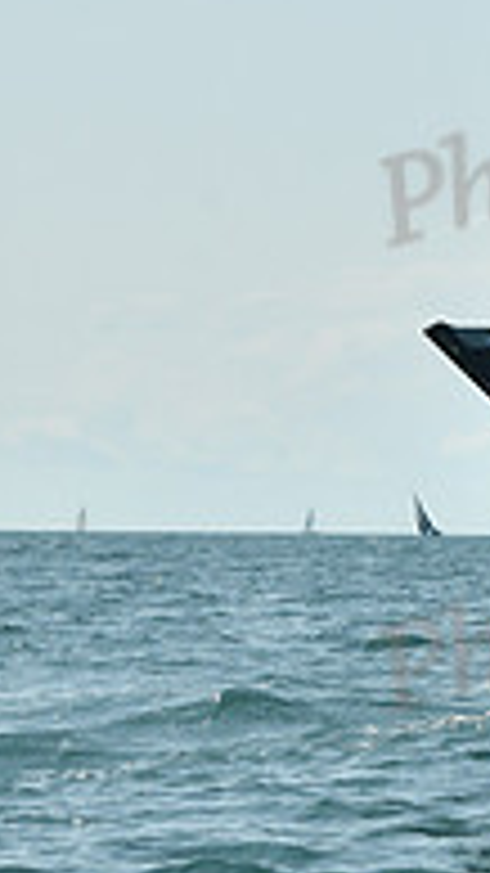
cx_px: 1250
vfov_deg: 6.9
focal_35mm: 314
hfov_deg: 3.8
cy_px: 299
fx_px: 7259
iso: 320
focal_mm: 100
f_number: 8
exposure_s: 1/640
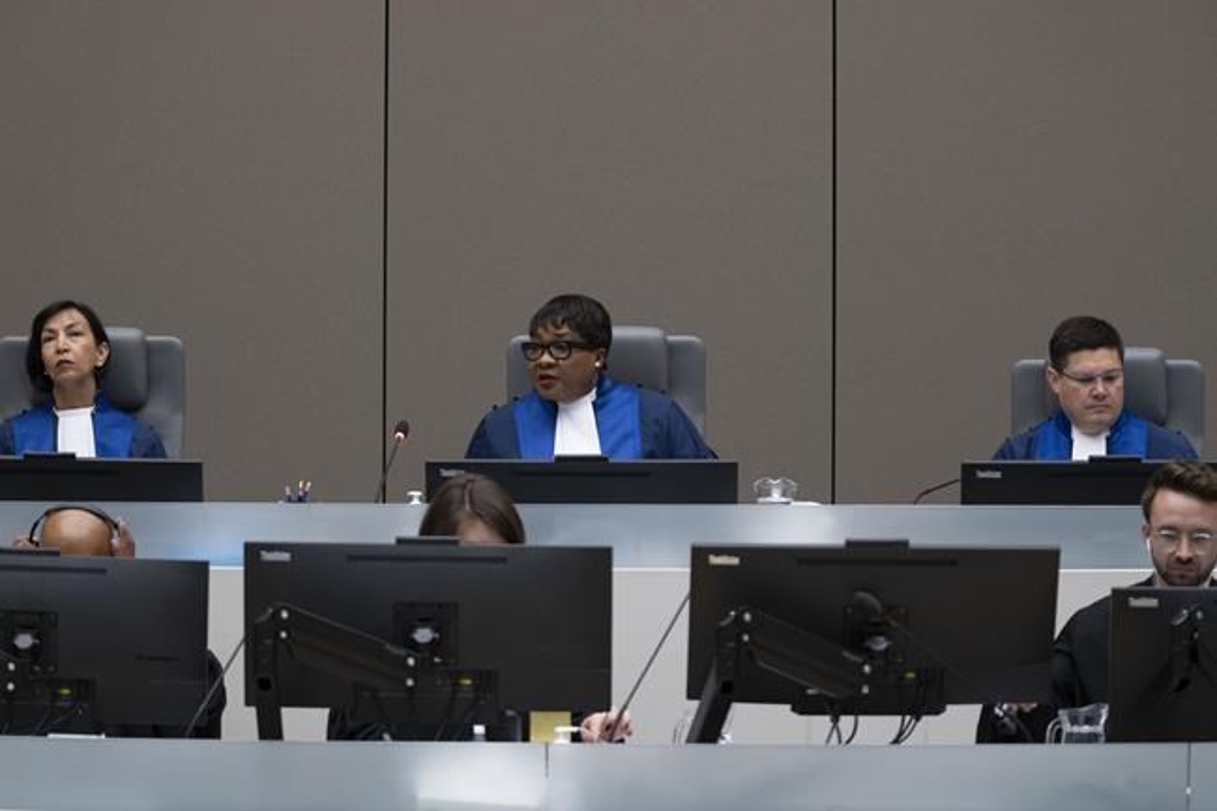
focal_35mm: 133
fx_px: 4495
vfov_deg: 10.3
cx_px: 608
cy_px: 406
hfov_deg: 15.4
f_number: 4
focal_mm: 133
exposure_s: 1/200
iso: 1250
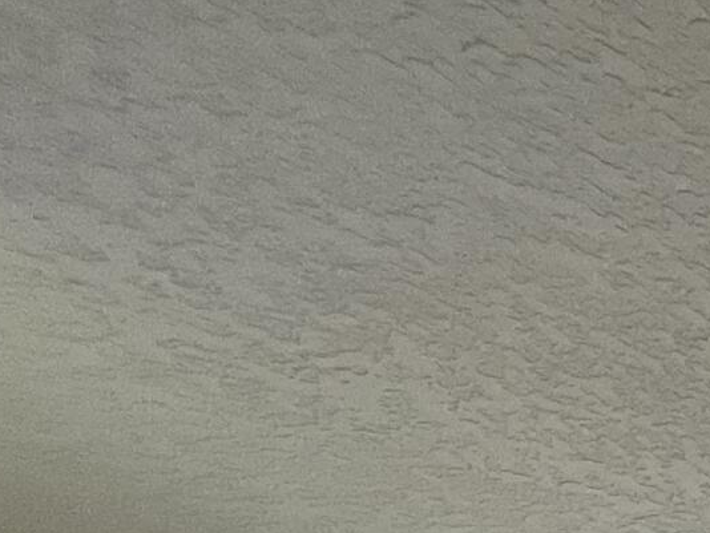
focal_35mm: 73
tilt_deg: -3.1
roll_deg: +0.7
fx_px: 1498
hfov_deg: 17.1
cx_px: 1509
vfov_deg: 13.1
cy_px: 1384
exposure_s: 1/120
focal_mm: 1.57
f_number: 1.8
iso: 50
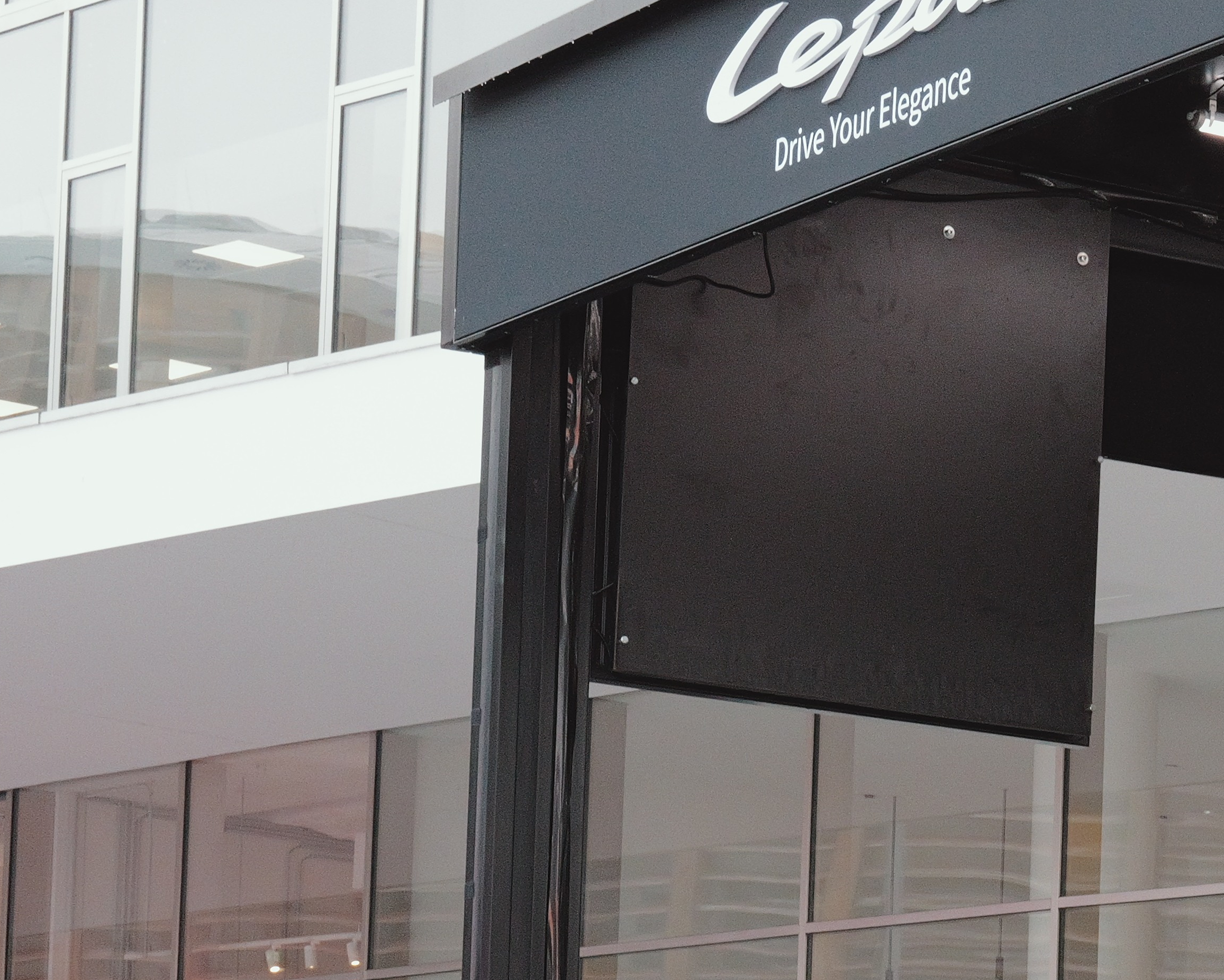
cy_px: 1270
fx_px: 6014
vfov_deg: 9.2
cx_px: 2088
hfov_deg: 11.0
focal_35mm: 166
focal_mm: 43
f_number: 11
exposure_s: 1/80
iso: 2000
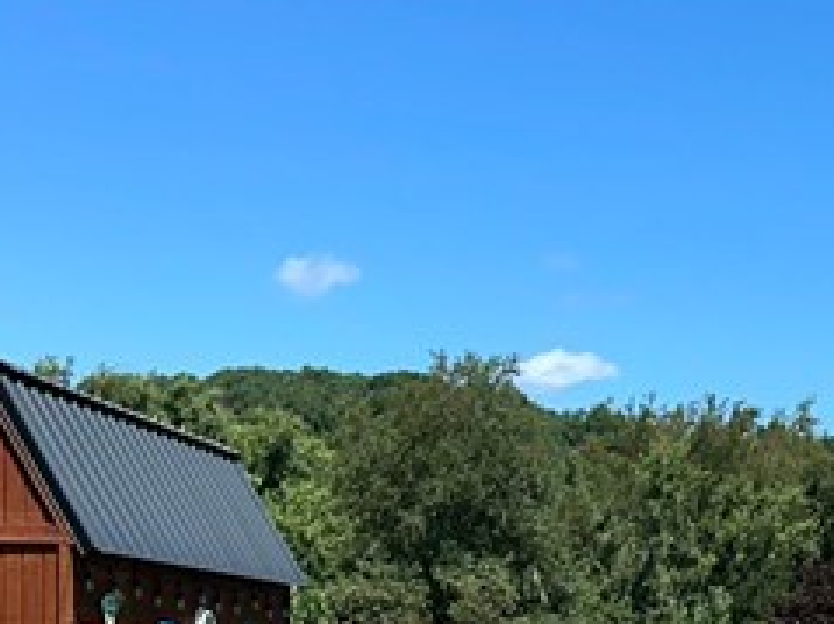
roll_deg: -0.8
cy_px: 687
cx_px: 858
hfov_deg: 18.5
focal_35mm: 103
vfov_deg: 14.0
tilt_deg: +1.4
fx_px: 2480
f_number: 1.78
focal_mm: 6.86
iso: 80
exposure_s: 1/4016
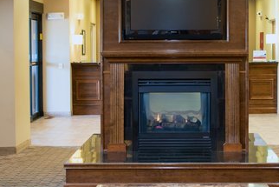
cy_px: 66
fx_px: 558
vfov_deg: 18.9
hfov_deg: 27.9
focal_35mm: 72
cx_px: 179
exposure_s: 1/60
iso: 640
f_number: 2.5
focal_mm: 29
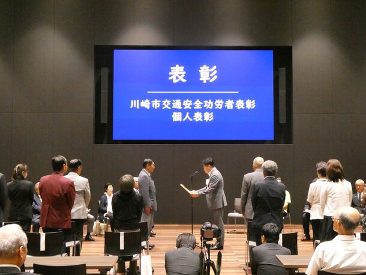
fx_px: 465
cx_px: 183
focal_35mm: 44
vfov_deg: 32.9
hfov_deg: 43.0
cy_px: 138
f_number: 3.9
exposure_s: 1/50
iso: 1600
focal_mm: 7.8
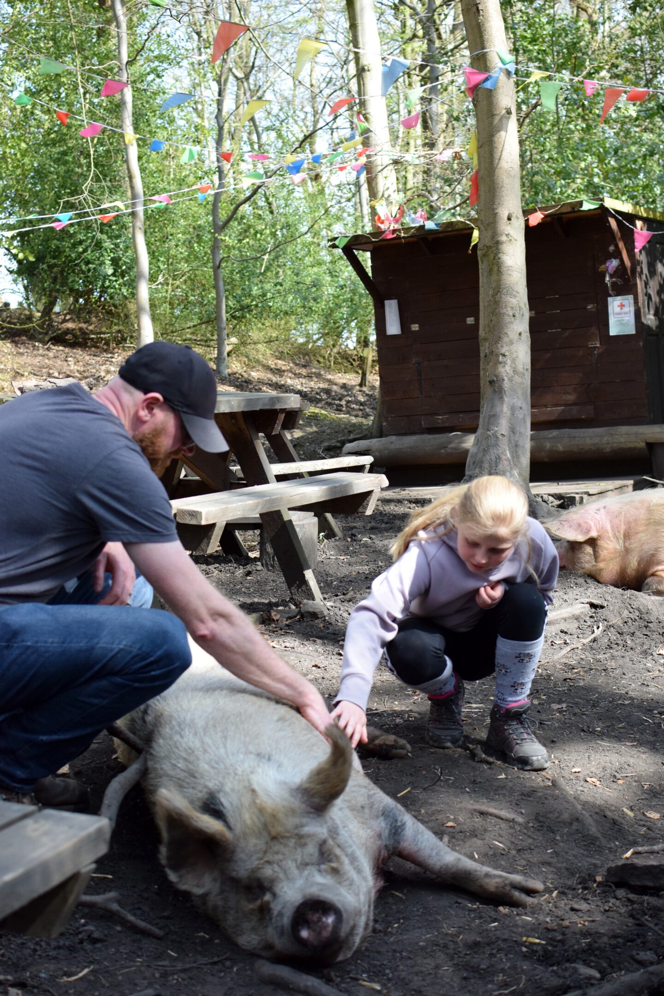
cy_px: 498
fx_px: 1452
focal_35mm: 52
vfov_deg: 37.9
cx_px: 332
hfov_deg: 25.8
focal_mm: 35
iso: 800
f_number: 4
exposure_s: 1/1000
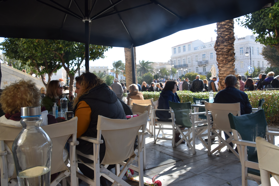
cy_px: 93
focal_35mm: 27
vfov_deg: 47.9
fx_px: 209
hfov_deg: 67.4
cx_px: 140
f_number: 8
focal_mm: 18
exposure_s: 1/250
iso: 250
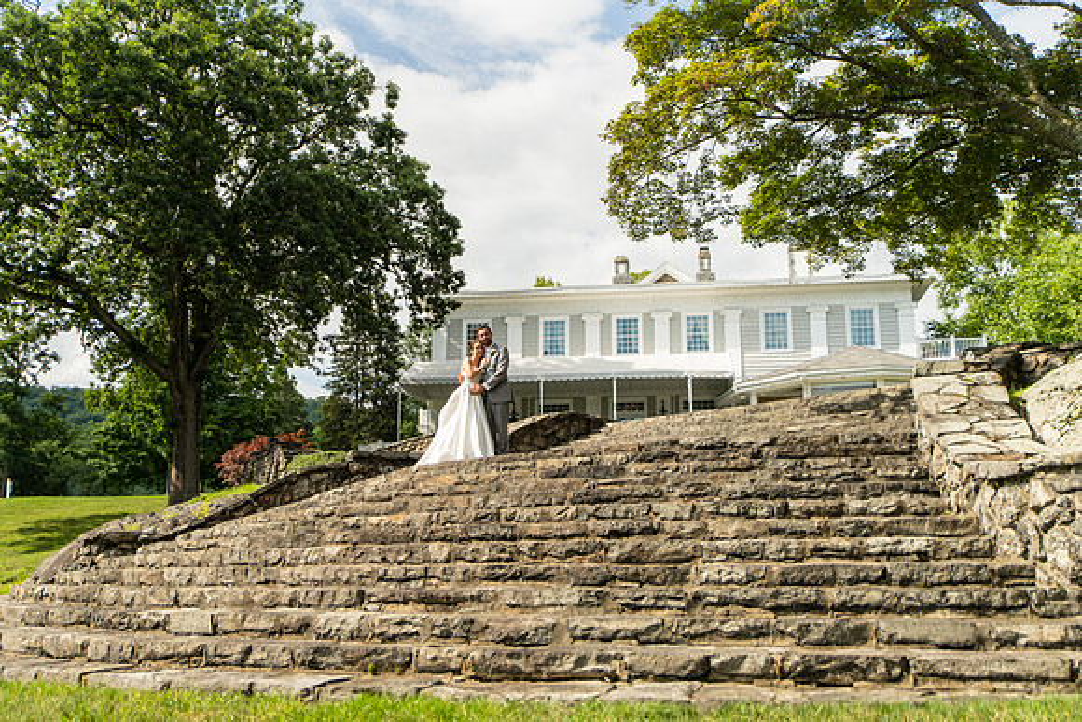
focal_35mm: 35
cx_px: 541
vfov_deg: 37.9
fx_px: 1052
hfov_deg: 54.4
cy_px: 361
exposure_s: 1/8000
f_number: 2.8
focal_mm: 35
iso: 1000
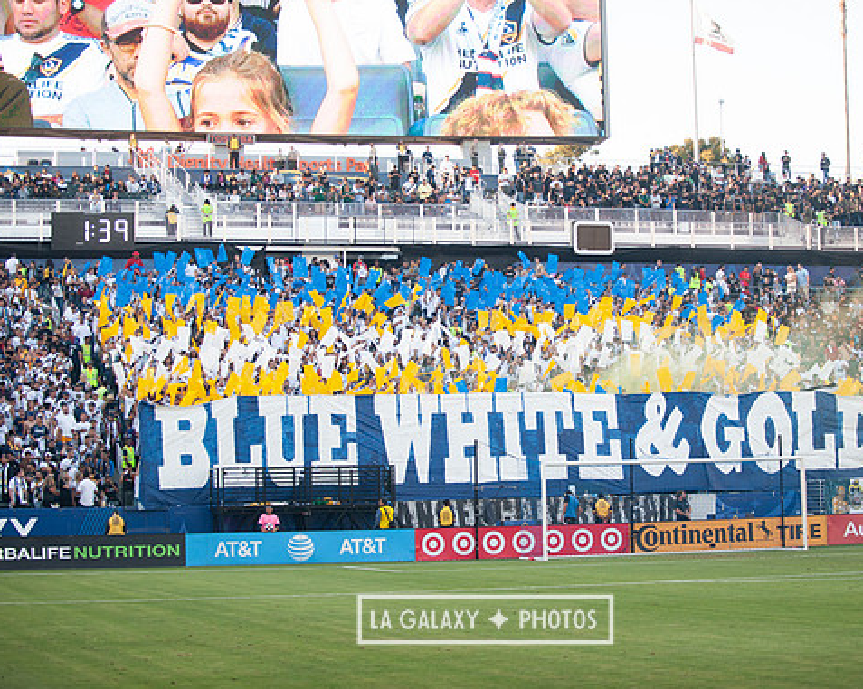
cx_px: 485
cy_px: 347
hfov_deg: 21.5
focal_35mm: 89
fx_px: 2272
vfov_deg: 17.3
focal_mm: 78
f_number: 2.8
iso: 800
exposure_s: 1/1250
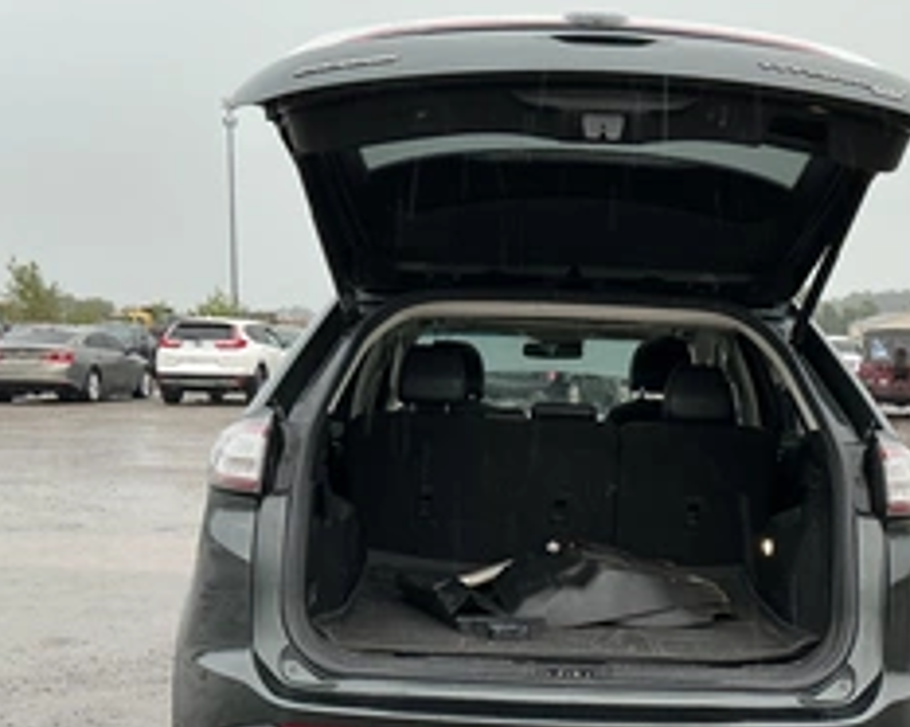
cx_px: 558
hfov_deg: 39.4
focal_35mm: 47
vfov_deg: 32.0
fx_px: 1265
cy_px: 426
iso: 64
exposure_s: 1/97
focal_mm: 3
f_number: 1.8
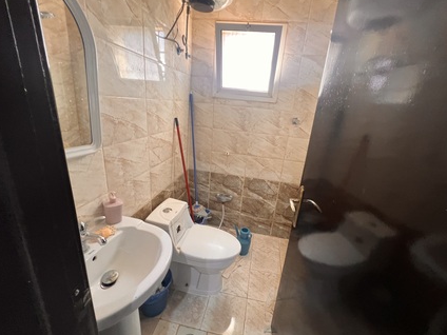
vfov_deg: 85.7
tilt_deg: -16.1
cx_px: 235
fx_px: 181
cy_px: 167
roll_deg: -5.3
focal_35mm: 14
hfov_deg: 102.0
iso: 250
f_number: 1.8
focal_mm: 1.57
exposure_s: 1/75
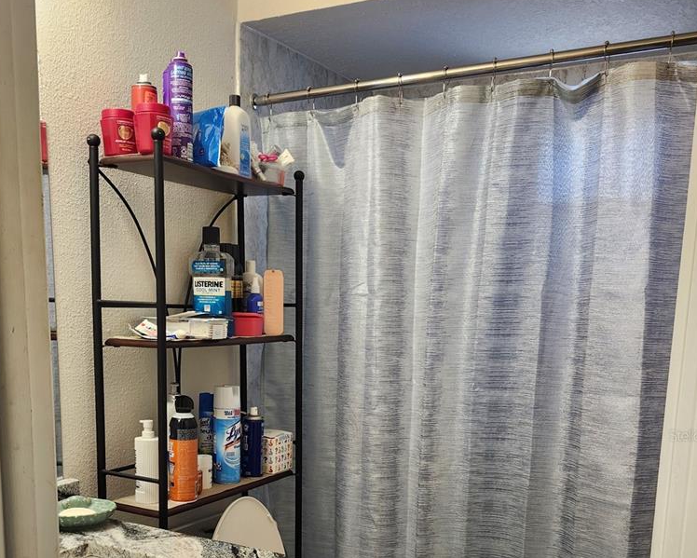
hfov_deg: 50.2
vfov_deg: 39.8
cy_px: 435
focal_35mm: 36
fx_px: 743
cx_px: 316
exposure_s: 1/120
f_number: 1.8
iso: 125
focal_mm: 5.54
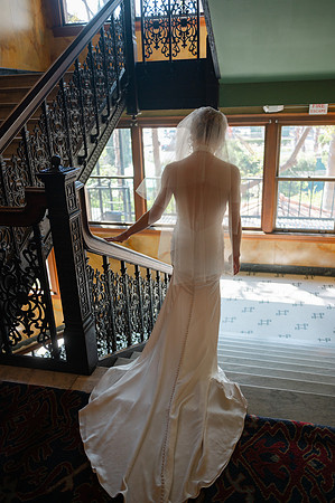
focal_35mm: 28
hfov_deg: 46.3
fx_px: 392
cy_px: 252
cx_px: 168
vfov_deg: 65.5
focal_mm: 28
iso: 200
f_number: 2.8
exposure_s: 1/160
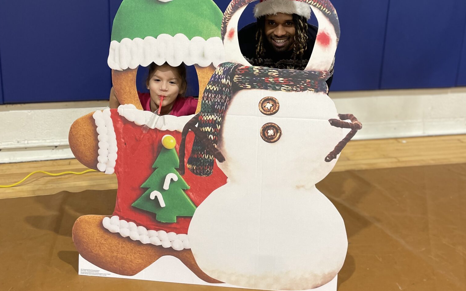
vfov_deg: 33.7
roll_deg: -3.1
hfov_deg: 52.8
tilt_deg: -15.2
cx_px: 232
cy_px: 73
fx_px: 470
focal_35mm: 37
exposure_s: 1/60
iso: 125
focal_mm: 4.2
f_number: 1.6
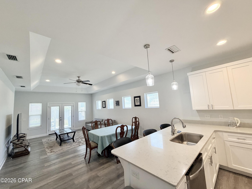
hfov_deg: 102.1
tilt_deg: +5.7
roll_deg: +3.1
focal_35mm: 14
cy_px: 94
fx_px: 102
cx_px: 126
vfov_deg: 85.7
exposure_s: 1/120
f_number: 2.2
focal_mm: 2.22
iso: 200
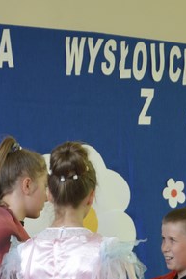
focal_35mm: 207
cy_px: 355
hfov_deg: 6.6
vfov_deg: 9.8
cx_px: 52
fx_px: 1602
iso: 400
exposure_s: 1/40
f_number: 5
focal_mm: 52
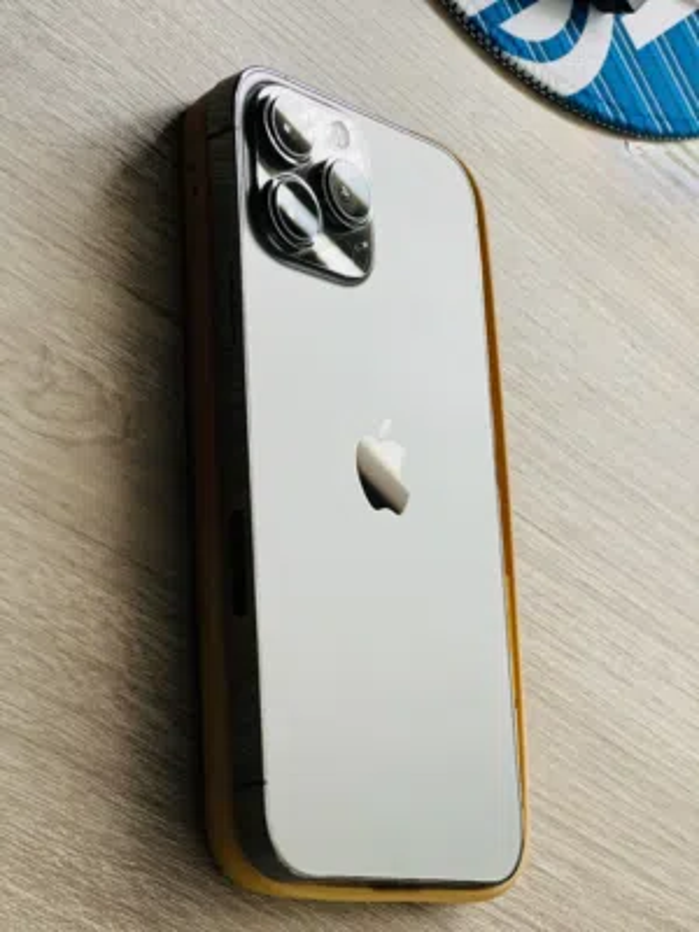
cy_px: 466
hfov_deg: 19.1
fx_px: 2073
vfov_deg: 25.3
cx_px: 350
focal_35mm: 77
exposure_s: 1/66
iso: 250
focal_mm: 9
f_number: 2.8
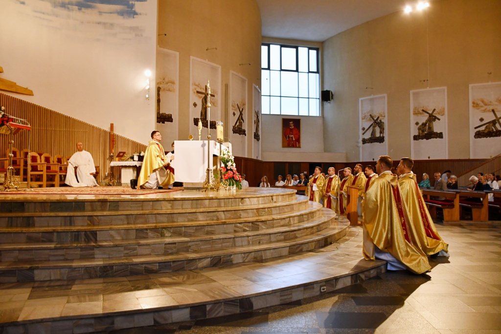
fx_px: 376
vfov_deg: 47.9
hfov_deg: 67.4
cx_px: 250
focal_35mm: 27
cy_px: 167
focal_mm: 18
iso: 1400
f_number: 3.5
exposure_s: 1/125
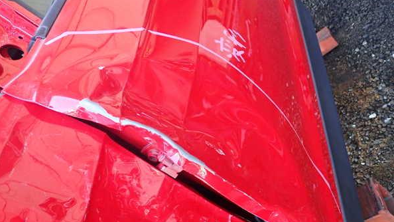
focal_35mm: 33
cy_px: 124
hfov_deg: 59.5
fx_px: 345
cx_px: 196
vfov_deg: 35.6
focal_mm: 5.4
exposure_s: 1/250
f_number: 2.3
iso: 500
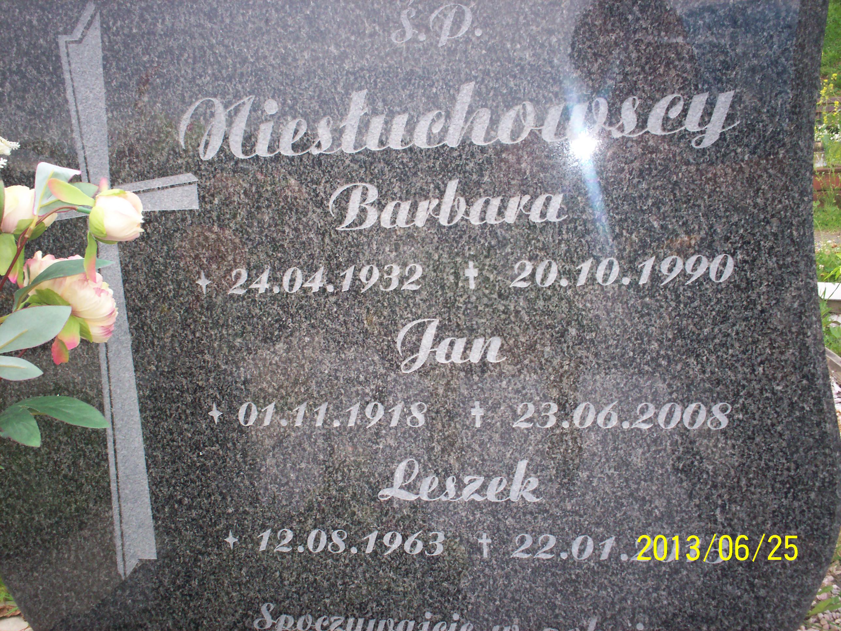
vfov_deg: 39.7
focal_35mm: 36
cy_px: 316
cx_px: 420
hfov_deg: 51.4
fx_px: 875
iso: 140
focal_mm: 6
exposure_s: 1/60
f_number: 4.5
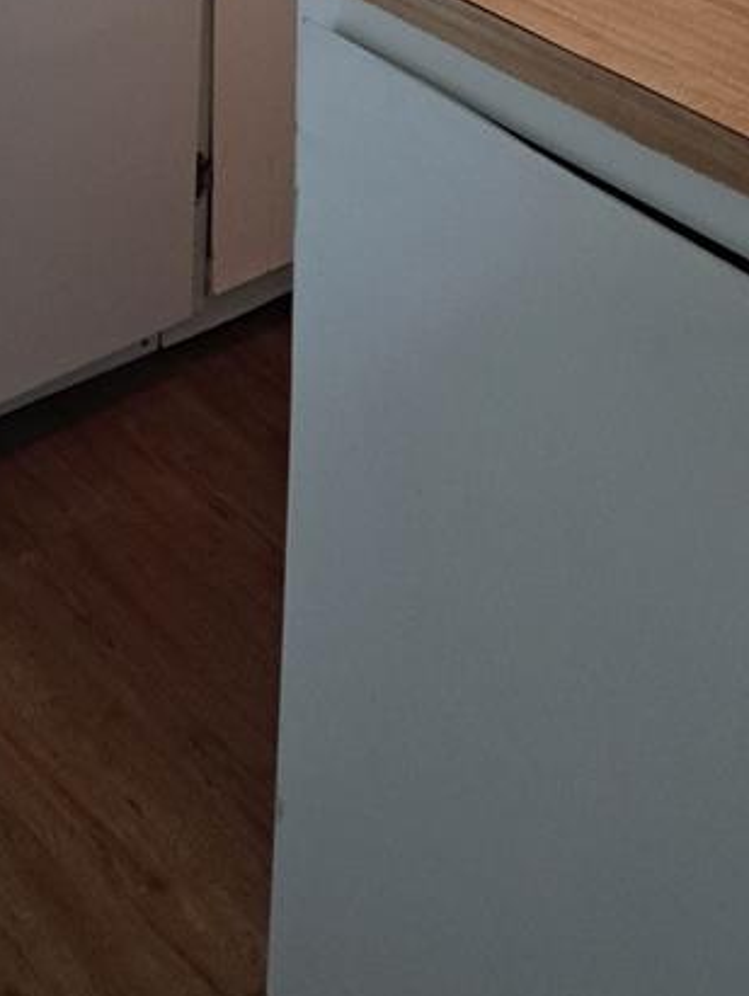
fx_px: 2016
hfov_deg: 20.9
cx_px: 213
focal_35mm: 70
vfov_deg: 23.5
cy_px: -402
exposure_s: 1/60
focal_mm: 5.23
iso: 200
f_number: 1.8
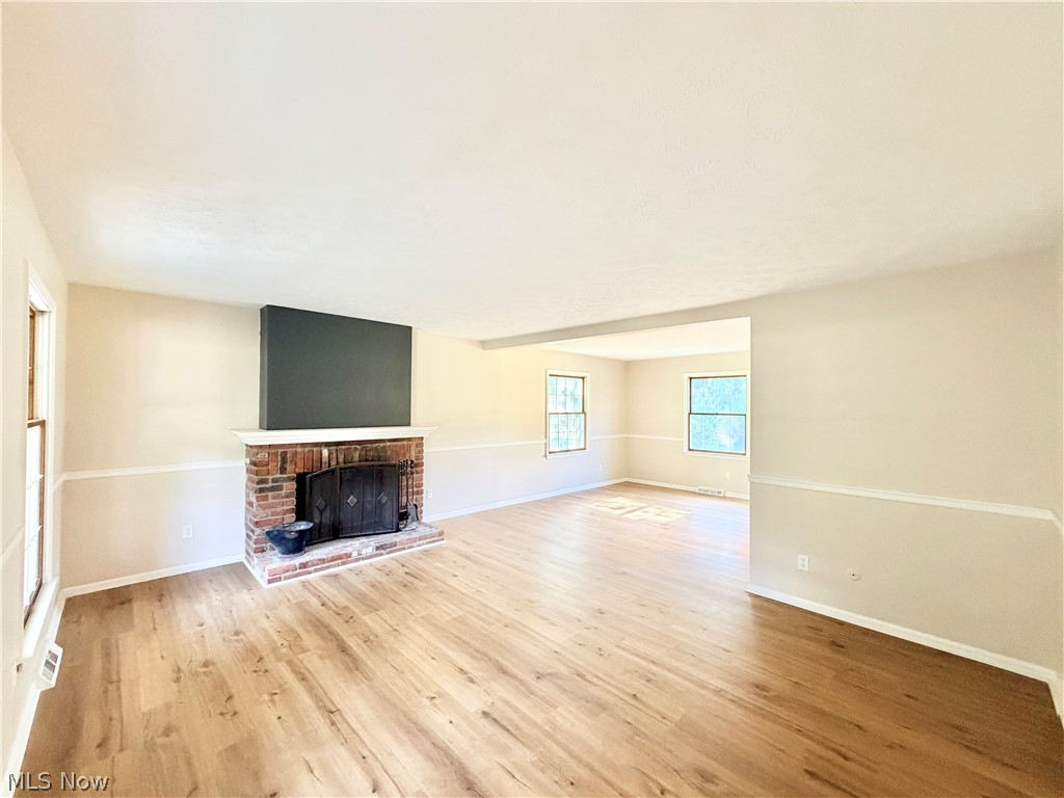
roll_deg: -0.1
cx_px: 532
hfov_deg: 102.1
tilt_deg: +0.9
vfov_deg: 85.7
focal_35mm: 14
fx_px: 430
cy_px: 399
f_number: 2.2
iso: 400
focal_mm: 2.22
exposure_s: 1/60
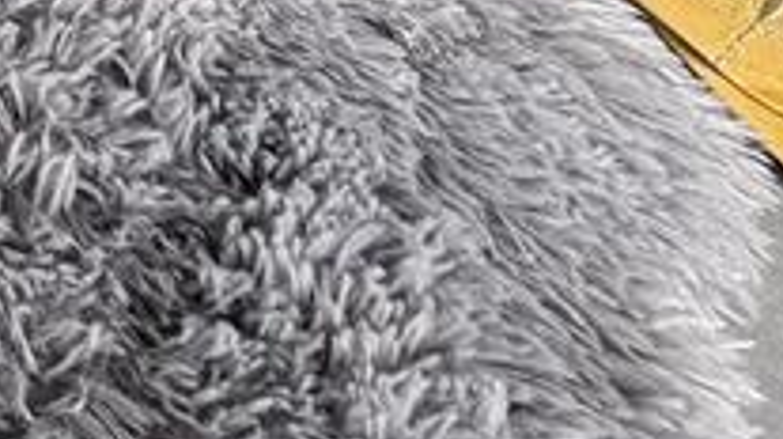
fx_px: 1369
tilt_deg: -23.5
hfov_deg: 20.2
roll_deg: +9.4
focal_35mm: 66
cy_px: -719
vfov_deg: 12.5
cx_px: -704
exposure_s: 1/99
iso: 64
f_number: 2.2
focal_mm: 2.22
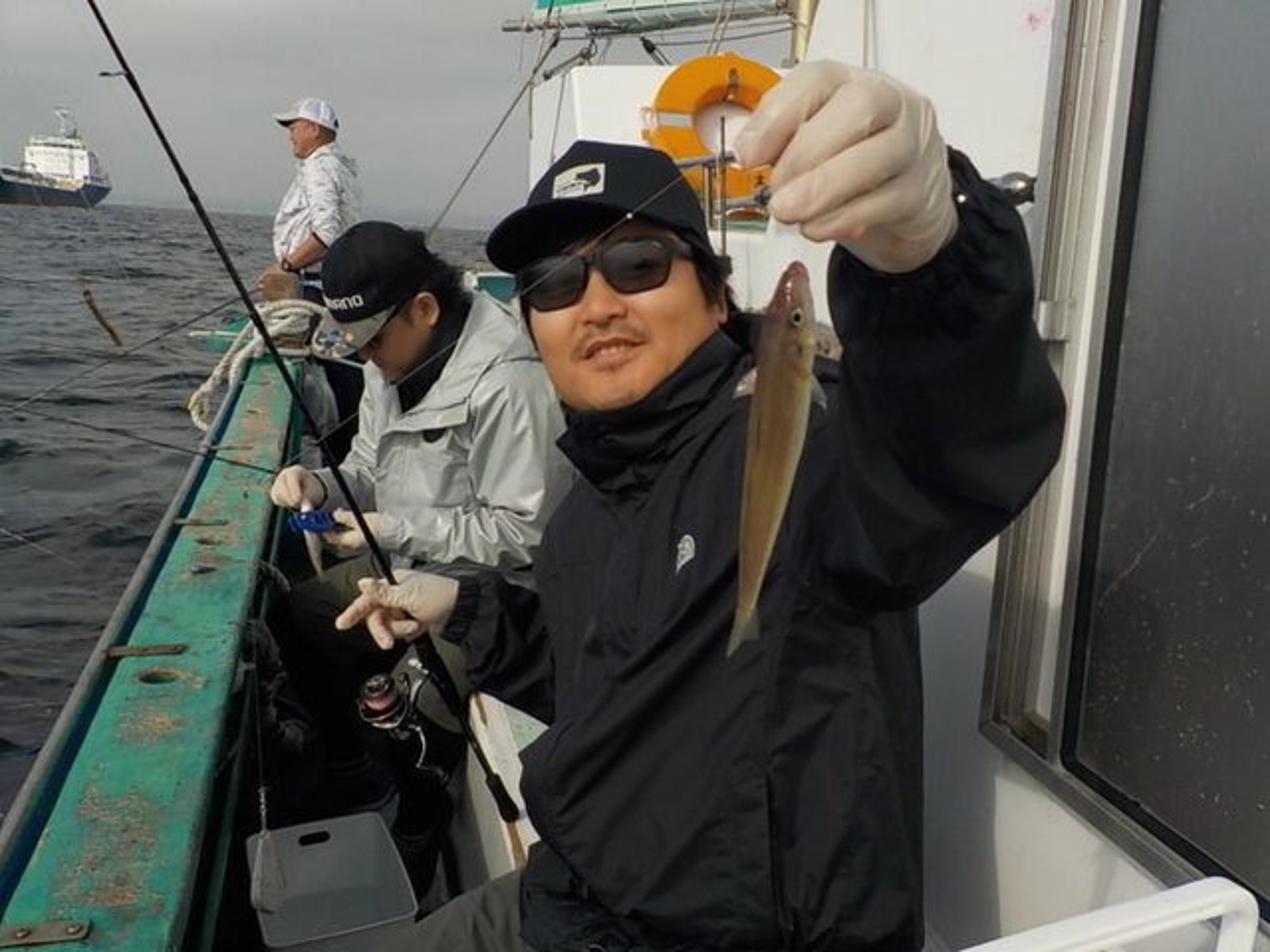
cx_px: 635
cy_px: 476
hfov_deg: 60.0
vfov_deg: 46.8
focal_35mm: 30
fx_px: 1101
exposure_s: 1/640
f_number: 6.6
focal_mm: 4.1
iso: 125
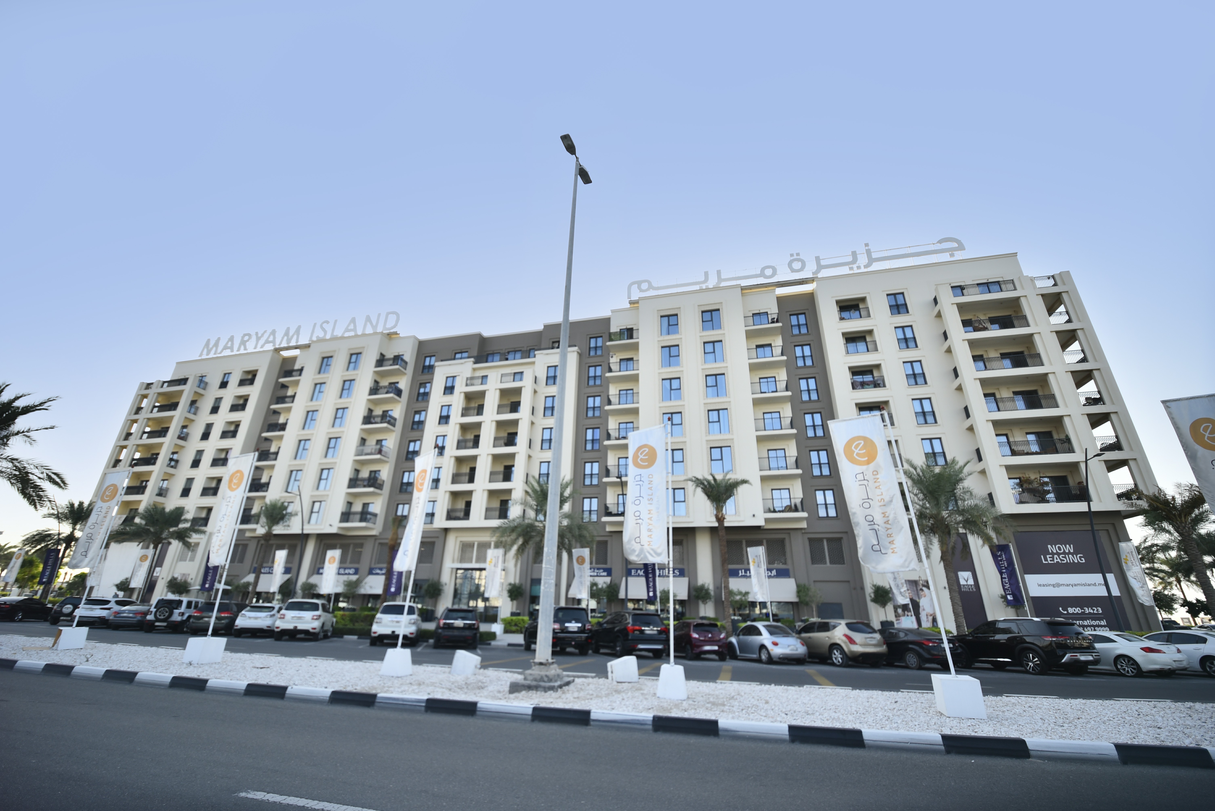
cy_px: 406
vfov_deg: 81.3
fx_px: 473
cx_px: 608
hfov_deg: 104.2
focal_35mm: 14
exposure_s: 1/1000
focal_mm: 14
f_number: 2.8
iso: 160
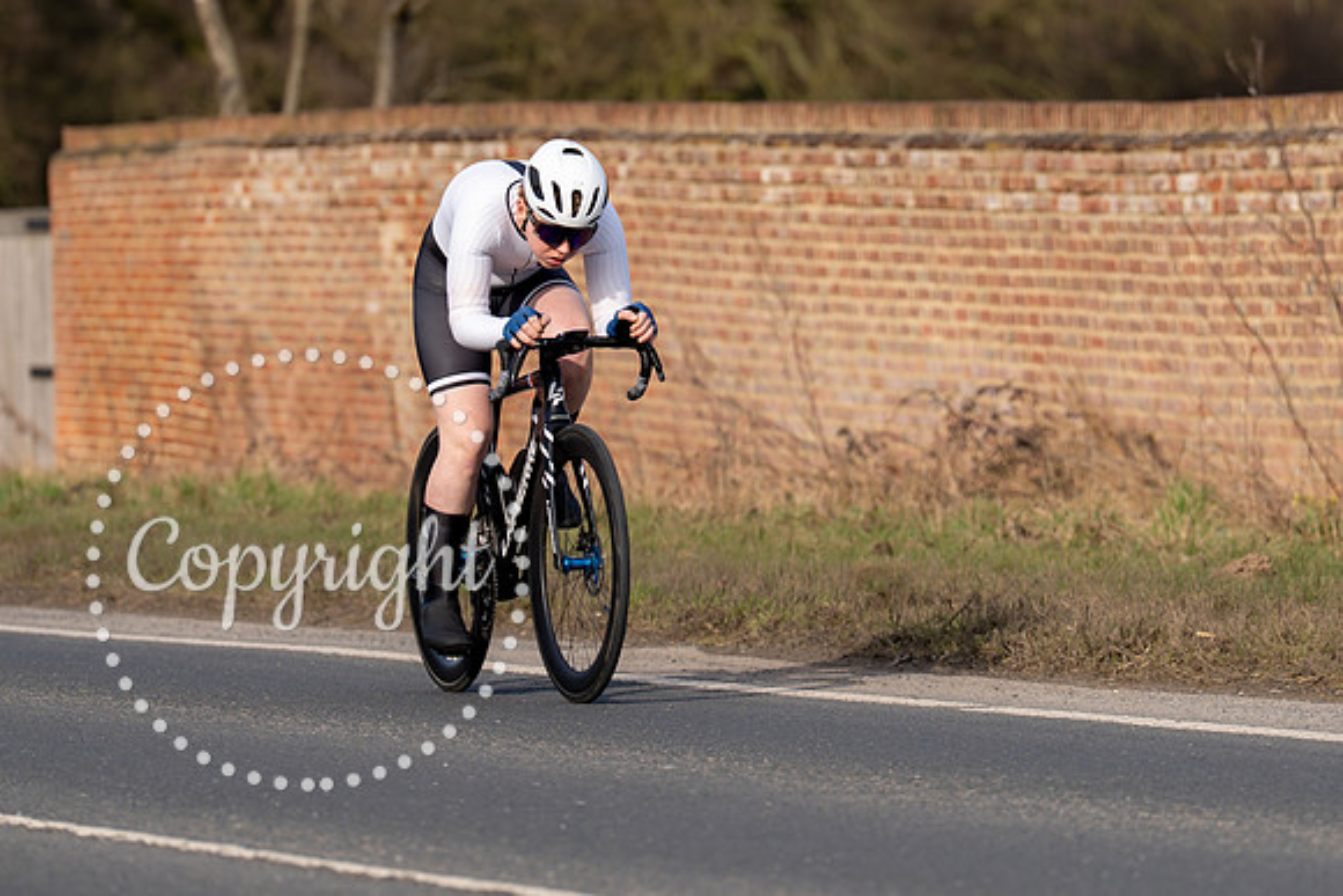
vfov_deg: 4.5
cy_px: 295
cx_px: 588
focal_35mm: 304
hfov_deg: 6.8
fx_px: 11353
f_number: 4
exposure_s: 1/800
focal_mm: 200
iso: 100
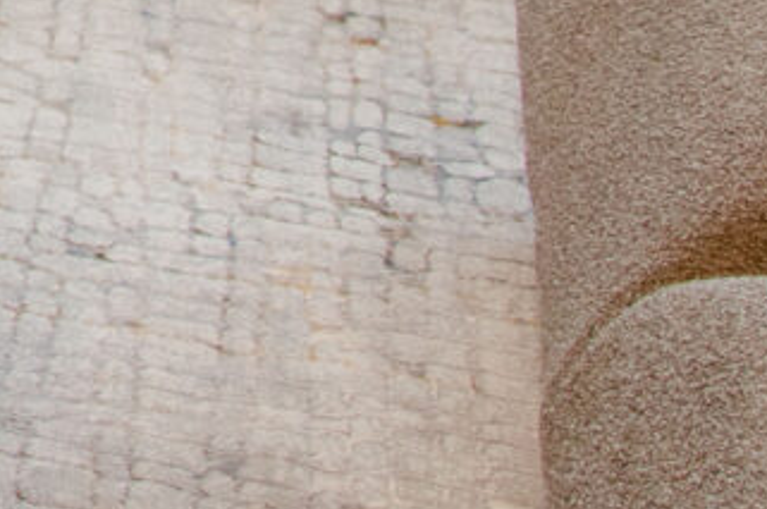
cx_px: -1035
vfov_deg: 7.2
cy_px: -968
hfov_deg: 10.4
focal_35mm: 172
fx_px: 3659
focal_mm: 18
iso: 400
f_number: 4.5
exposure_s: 1/80
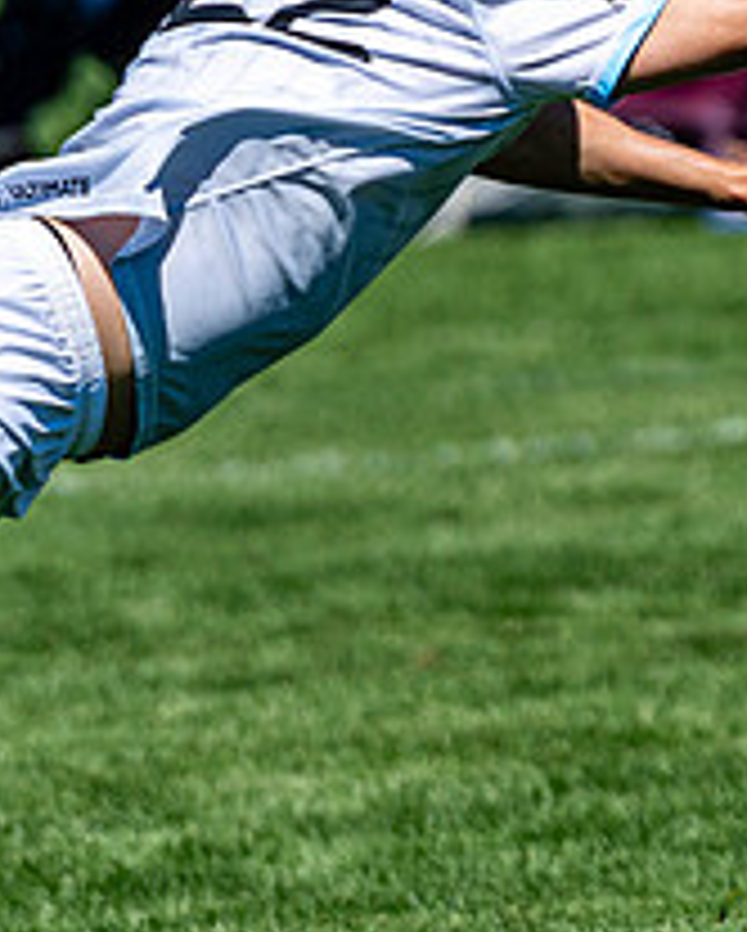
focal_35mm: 1119
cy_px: 69
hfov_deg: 1.4
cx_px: 1487
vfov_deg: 1.7
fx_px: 30879
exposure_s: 1/2500
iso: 100
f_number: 3.2
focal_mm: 200
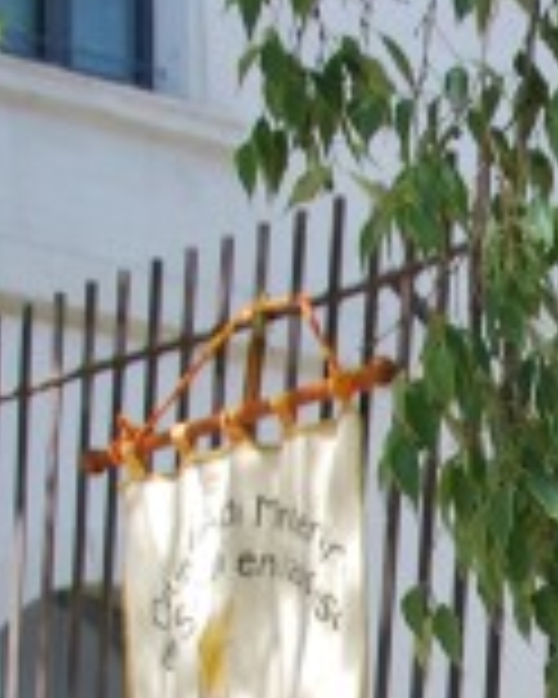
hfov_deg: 8.5
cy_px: 1193
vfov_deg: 10.3
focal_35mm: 179
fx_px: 3695
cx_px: 824
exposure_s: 1/125
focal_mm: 22
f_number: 5.6
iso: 100
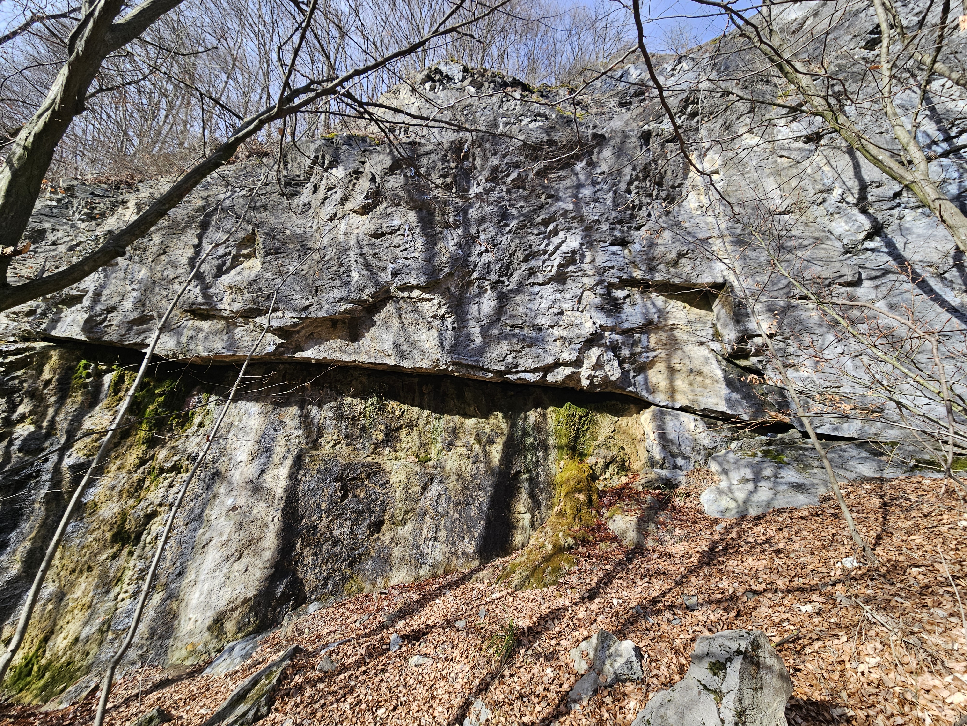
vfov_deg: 89.9
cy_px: 363
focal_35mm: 13
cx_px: 484
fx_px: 363
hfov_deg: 106.2
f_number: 2.2
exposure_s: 1/519
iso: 50
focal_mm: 2.2
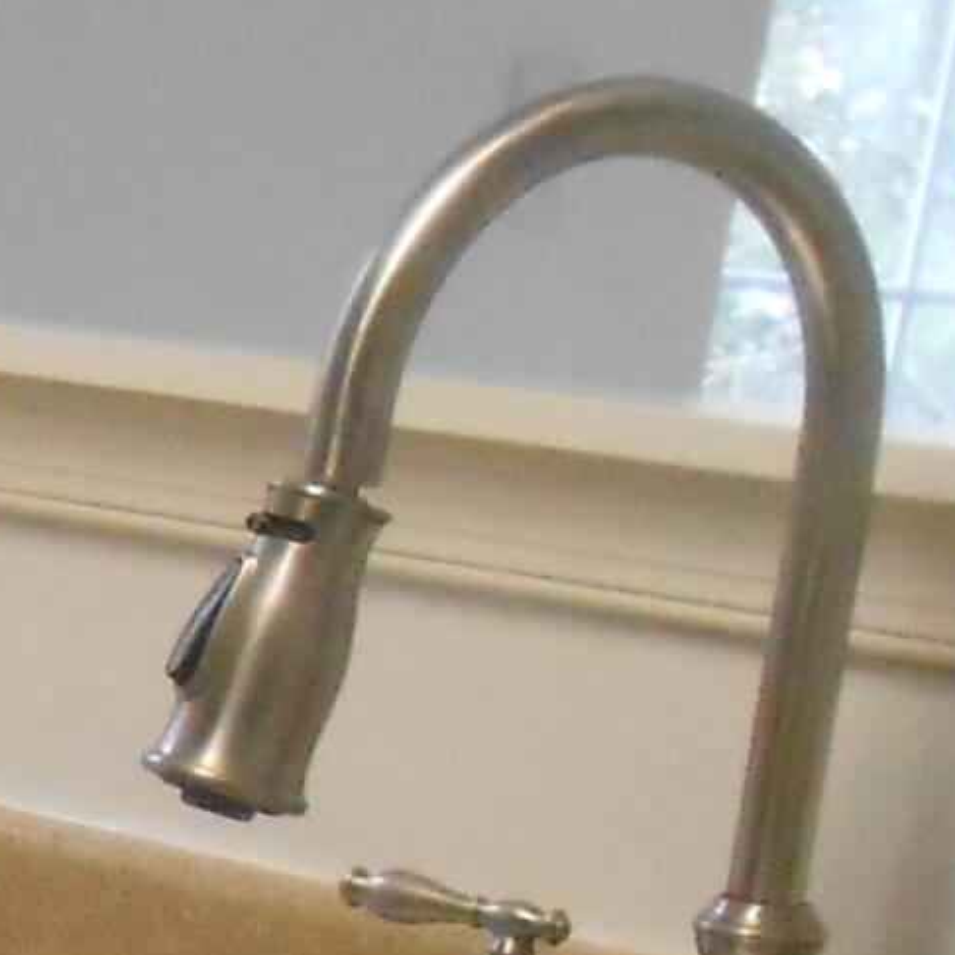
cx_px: -1228
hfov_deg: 10.7
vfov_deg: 11.8
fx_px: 4432
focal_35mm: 142
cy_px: 1372
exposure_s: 1/125
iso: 800
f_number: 3.5
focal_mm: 4.6
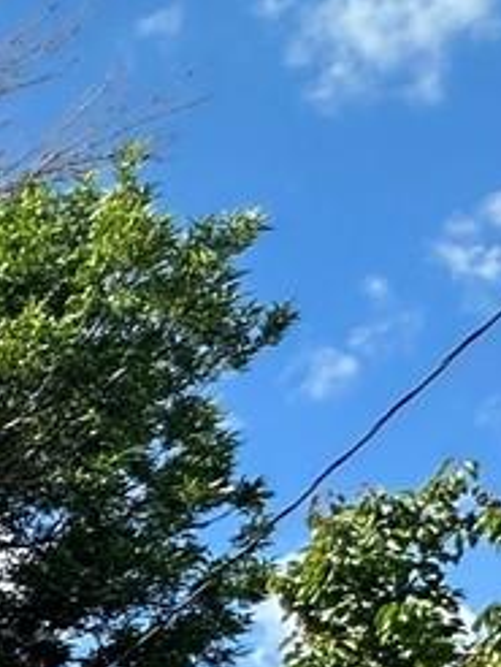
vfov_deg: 17.5
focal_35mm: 91
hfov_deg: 9.9
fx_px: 1753
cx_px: -1173
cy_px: 1190
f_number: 2.2
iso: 40
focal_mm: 2.22
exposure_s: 1/593
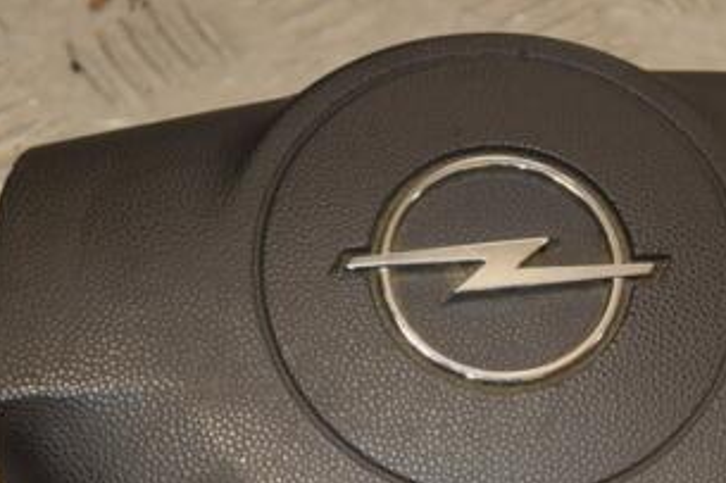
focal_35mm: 183
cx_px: 476
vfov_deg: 7.5
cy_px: 435
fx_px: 3688
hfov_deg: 11.2
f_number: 5.3
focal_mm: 62
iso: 800
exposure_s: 1/200
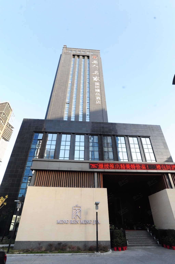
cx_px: 88
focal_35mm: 19
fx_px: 139
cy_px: 132
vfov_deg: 86.9
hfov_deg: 64.5
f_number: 8
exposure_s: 1/250
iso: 800
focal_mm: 19
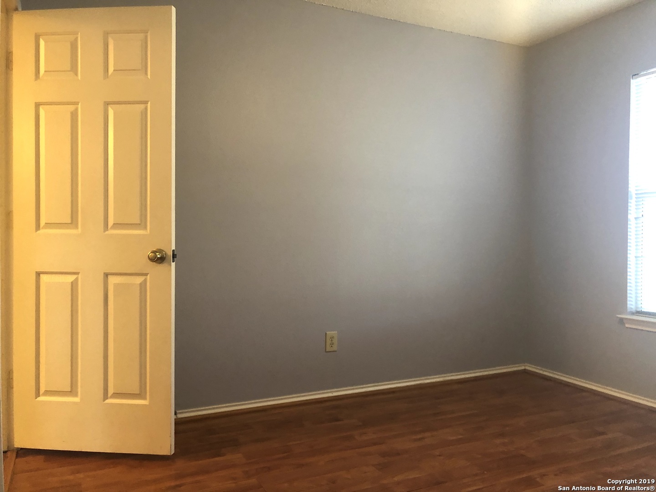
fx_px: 531
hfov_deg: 63.4
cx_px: 328
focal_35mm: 28
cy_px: 246
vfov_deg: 49.7
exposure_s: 1/15
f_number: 1.8
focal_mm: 4
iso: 80
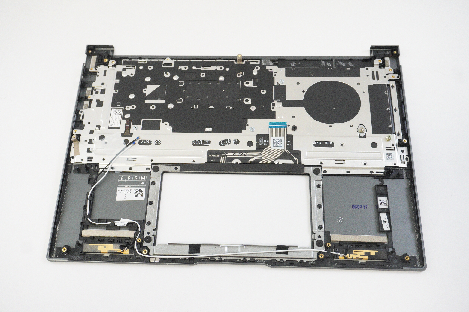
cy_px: 156
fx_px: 469
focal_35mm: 36
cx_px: 234
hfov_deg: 53.2
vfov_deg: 36.8
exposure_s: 1/125
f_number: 6.3
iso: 4000
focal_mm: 24
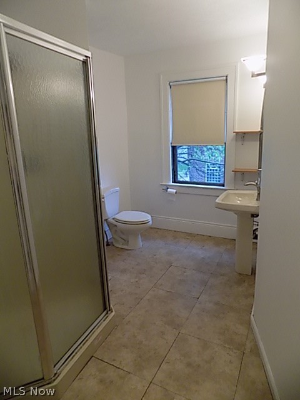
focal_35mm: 23
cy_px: 200
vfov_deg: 73.9
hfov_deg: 58.9
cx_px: 150
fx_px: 266
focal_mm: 4
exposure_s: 1/30
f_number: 3.1
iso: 280
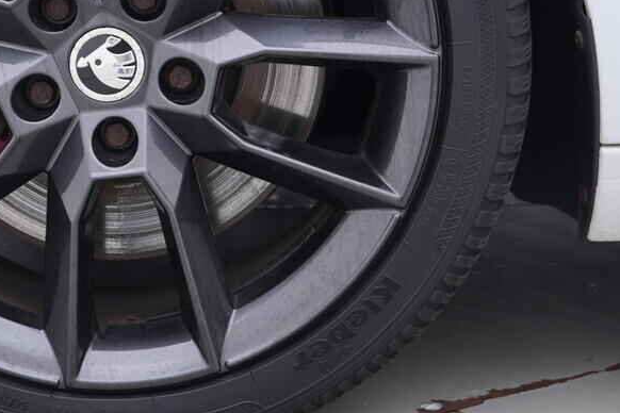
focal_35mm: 89
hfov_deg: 22.7
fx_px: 1533
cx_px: 157
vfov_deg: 15.1
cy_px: 22
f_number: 3.2
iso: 125
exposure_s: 1/60
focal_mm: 24
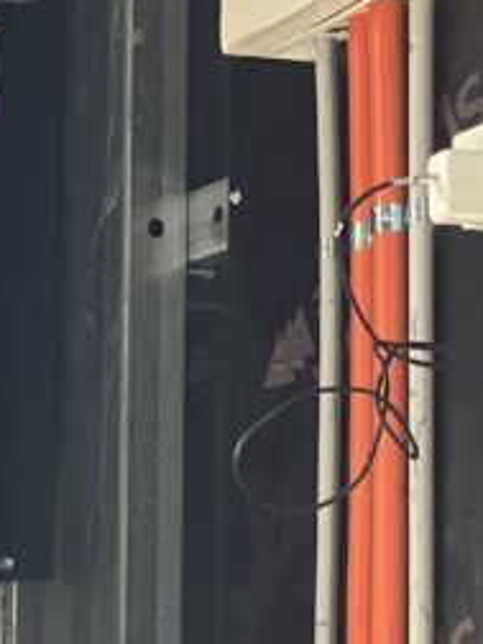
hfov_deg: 11.7
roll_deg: -0.8
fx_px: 2121
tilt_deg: +2.2
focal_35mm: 114
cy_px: 585
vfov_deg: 17.0
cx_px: -486
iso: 80
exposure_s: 1/69
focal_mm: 3.99
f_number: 1.8
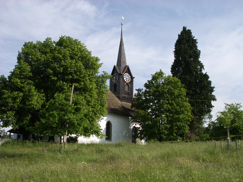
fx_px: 288
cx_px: 122
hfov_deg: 45.8
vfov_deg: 35.1
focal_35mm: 41
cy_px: 91
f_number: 4.6
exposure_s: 1/400
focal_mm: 6.8
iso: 80
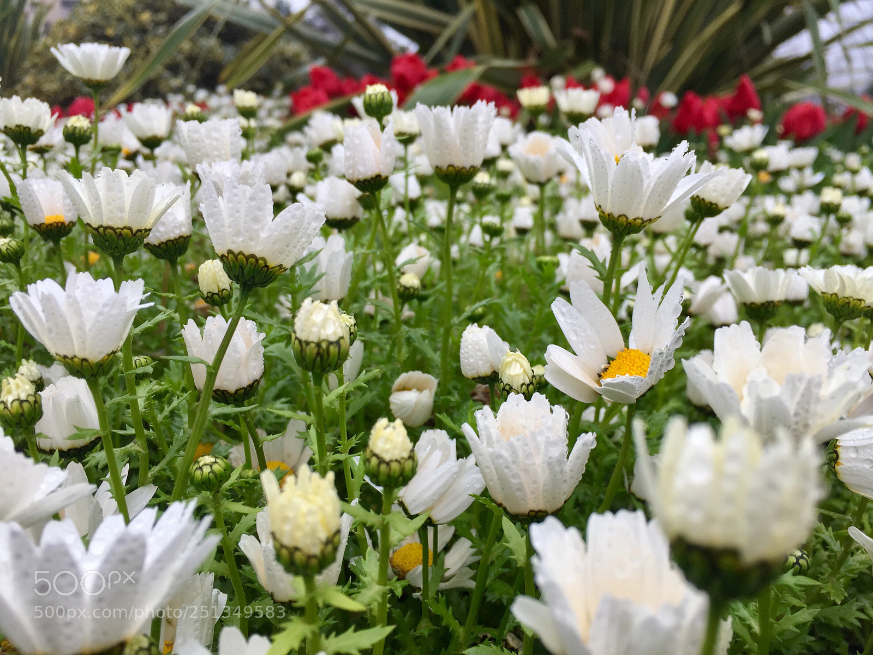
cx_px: 436
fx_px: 731
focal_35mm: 29
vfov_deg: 48.2
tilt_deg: -17.1
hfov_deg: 61.7
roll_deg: -0.4
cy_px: 328
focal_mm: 4.15
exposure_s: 1/465
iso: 32
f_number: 2.2
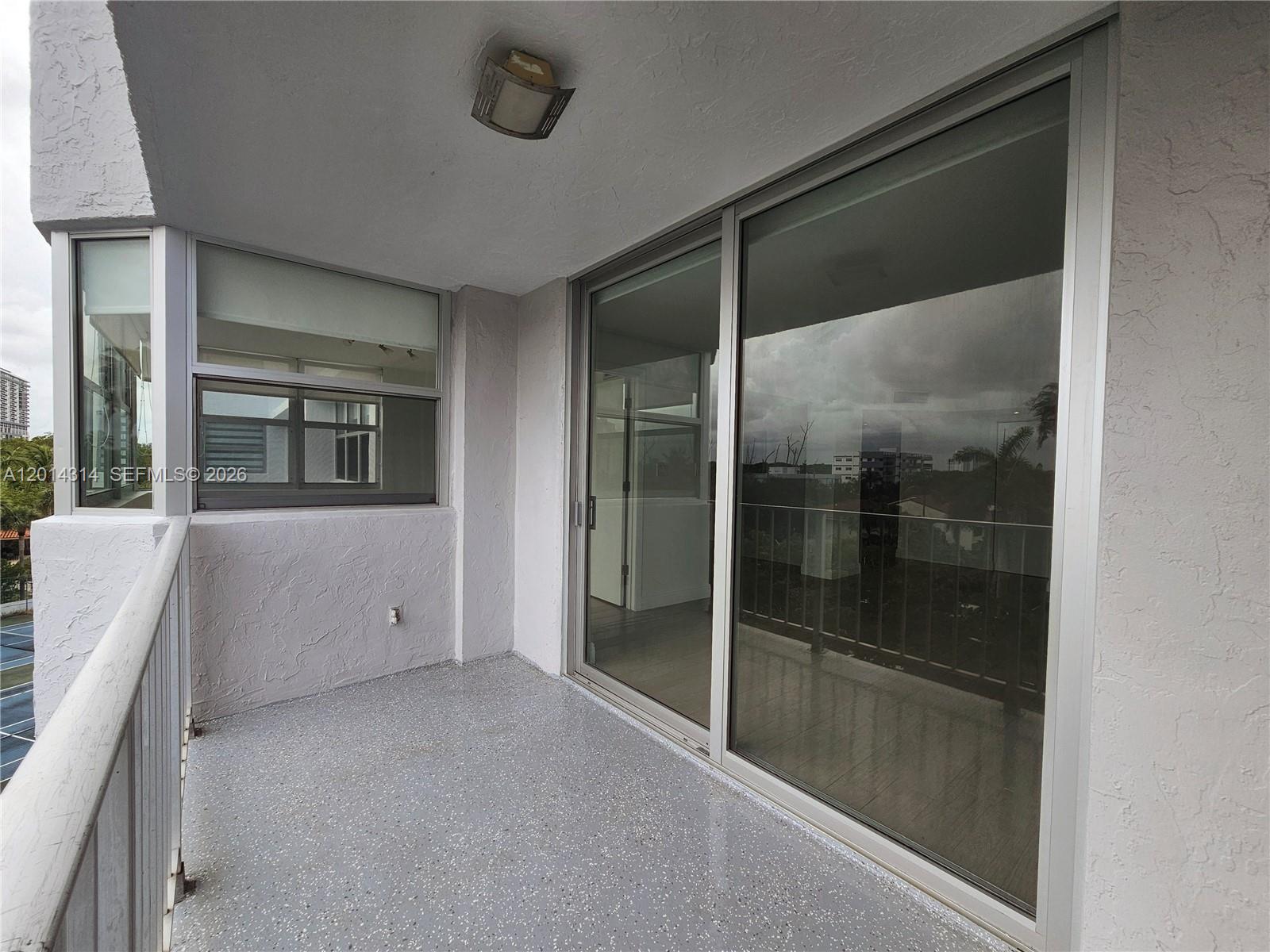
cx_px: 635
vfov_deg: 89.9
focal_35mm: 13
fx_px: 477
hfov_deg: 106.2
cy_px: 476
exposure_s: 1/827
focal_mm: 2.2
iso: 64
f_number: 2.2
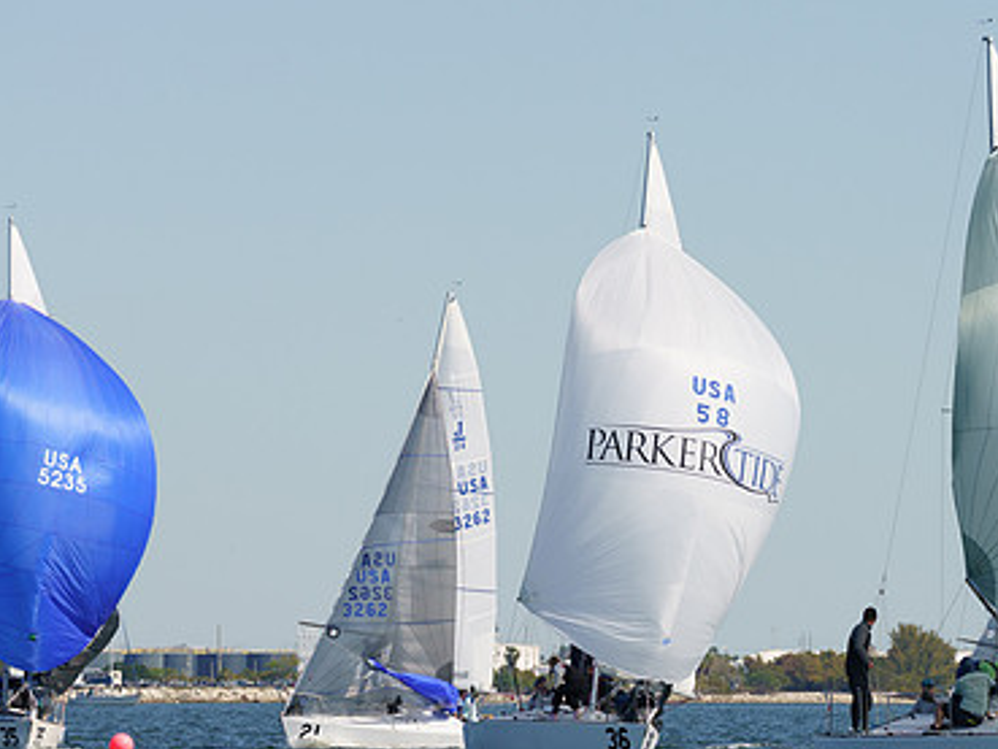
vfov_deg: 3.9
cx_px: 665
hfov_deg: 5.2
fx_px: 10988
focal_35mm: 381
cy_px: 540
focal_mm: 209
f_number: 8
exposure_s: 1/1250
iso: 320
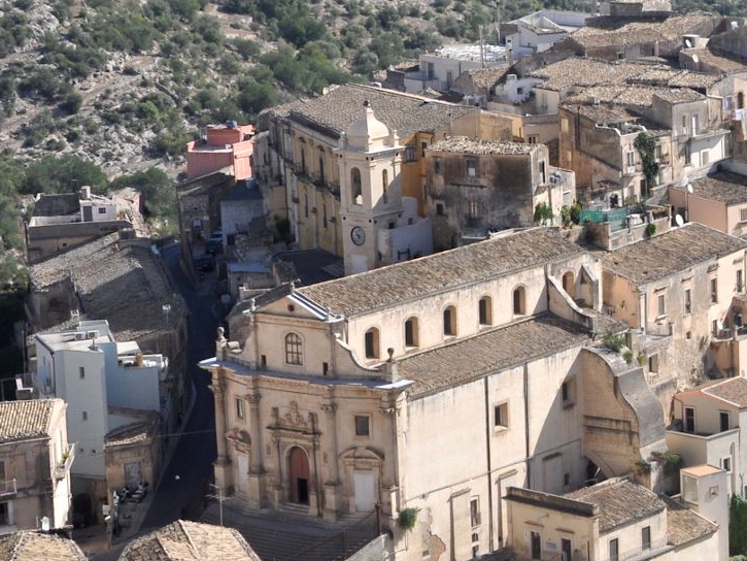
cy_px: 167
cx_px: 943
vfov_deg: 12.5
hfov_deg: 15.9
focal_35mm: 118
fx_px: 2553
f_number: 11
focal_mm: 31
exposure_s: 1/125
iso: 320
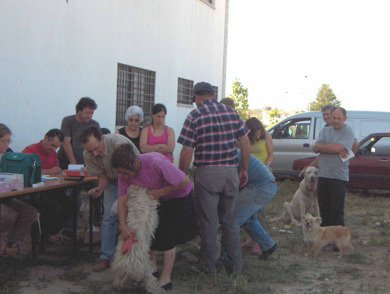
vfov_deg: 28.6
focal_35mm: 51
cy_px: 153
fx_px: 575
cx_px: 237
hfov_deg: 37.3
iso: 100
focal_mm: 8
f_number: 2.8
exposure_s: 1/1031
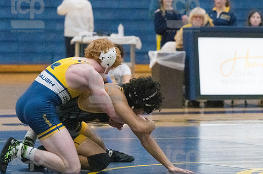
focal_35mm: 263
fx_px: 1919
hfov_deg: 7.8
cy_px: 89
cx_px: 105
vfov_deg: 5.2
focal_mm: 145
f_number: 4.5
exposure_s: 1/1250
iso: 8000
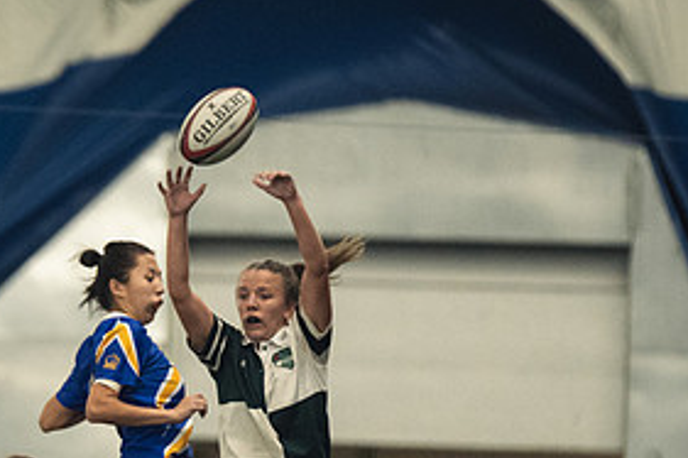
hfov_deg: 3.3
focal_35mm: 620
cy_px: 441
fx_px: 11841
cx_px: 127
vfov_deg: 2.2
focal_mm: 200
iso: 5000
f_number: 2.8
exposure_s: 1/500
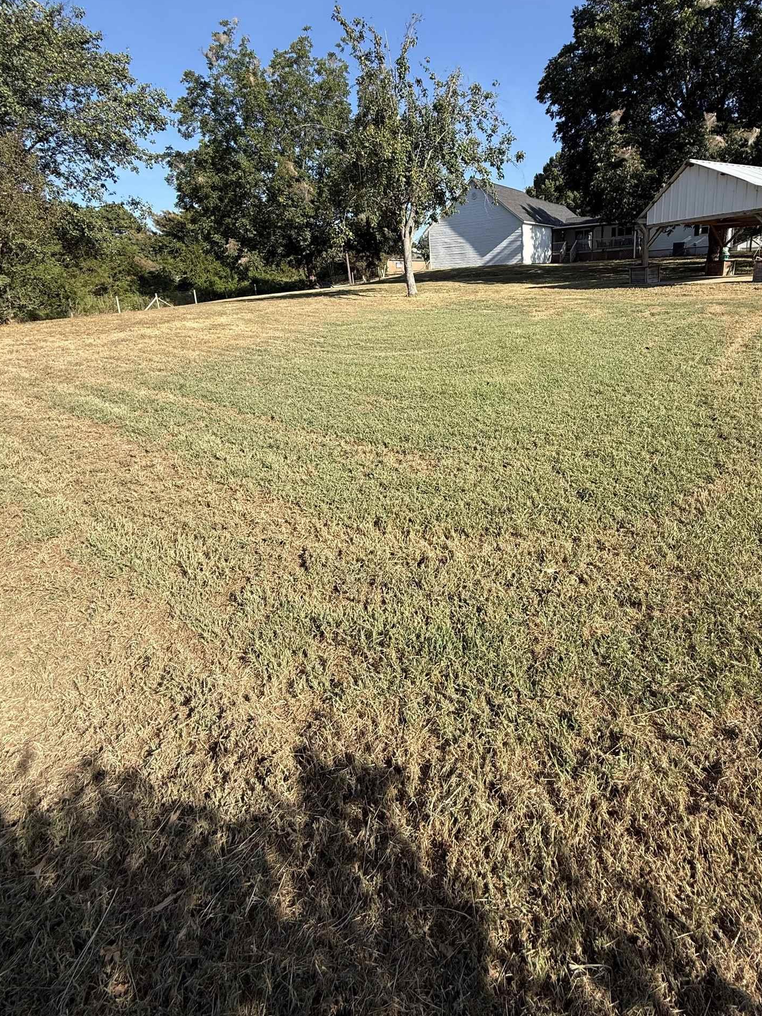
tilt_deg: -14.2
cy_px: 408
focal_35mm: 17
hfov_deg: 74.2
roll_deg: +1.7
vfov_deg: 89.9
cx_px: 443
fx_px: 499
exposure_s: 1/1312
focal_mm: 2.22
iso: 50
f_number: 2.2
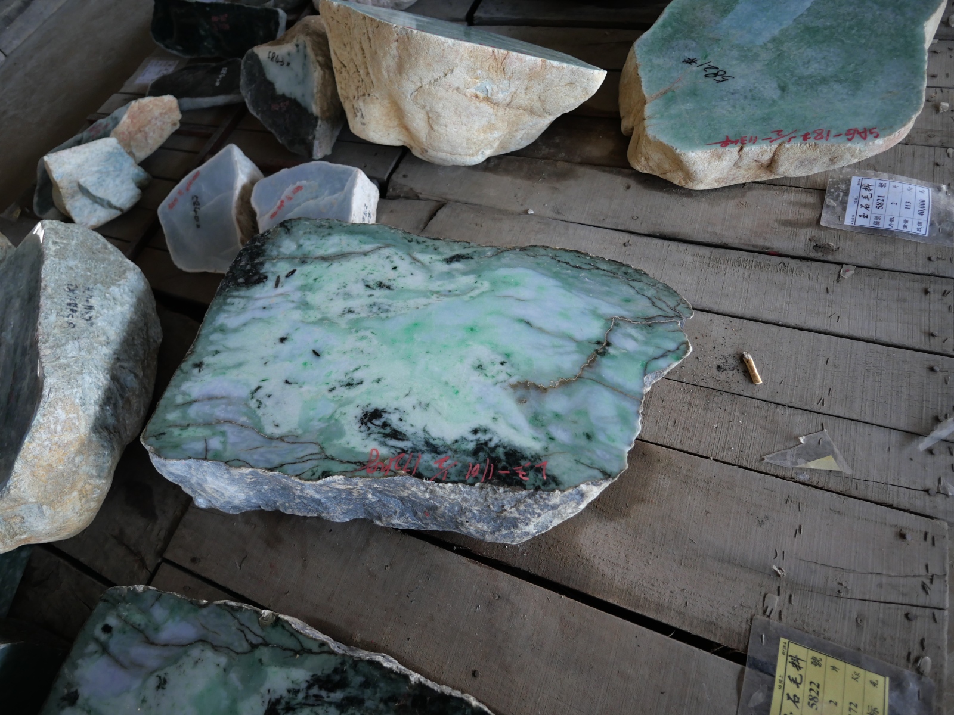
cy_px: 358
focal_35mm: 18
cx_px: 477
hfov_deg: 87.8
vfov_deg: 71.6
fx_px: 496
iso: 500
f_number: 1.7
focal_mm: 9
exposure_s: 1/125
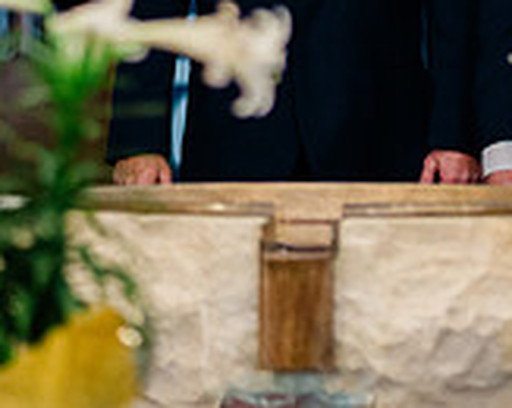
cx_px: 437
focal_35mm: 584
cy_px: -308
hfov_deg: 3.3
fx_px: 8839
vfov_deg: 2.6
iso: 1600
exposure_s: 1/250
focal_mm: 135
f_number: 2.8
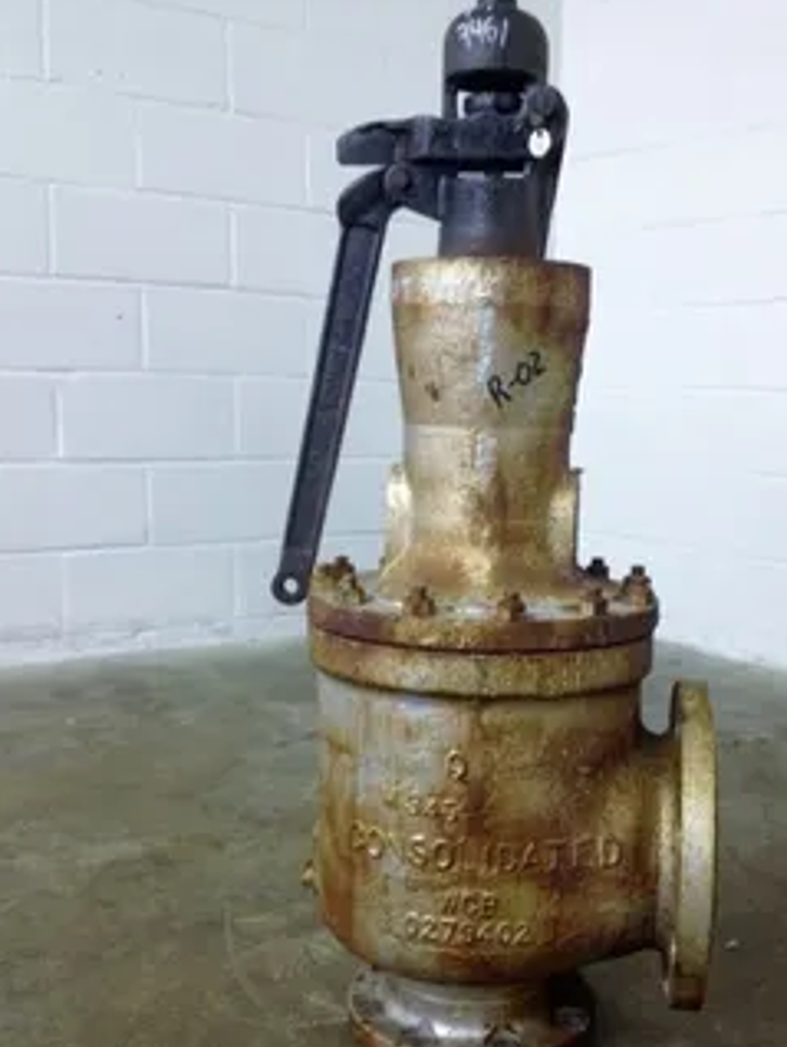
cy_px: 622
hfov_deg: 32.8
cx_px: 464
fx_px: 1332
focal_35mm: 44
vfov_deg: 42.7
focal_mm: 4.28
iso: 160
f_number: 2.4
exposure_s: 1/20
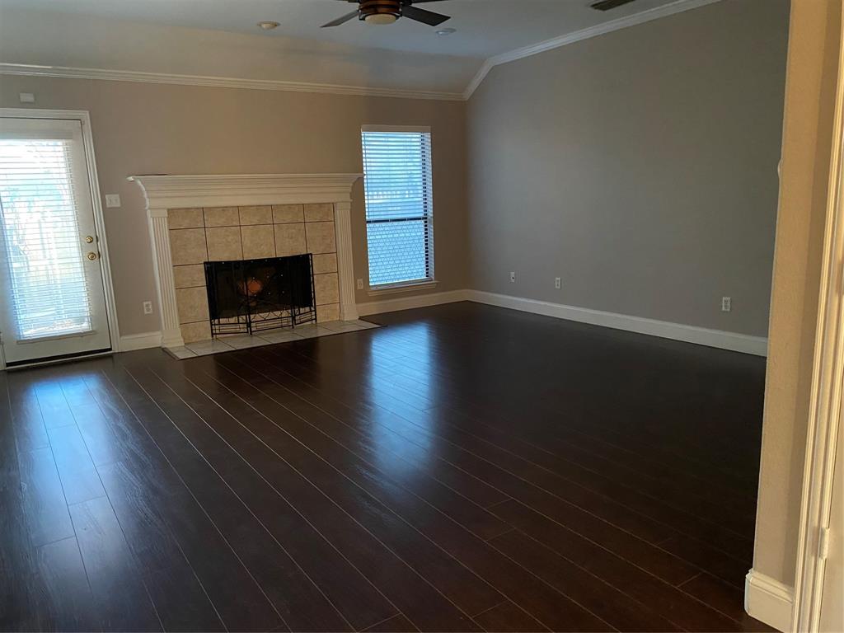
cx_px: 422
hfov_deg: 67.3
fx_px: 634
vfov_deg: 53.1
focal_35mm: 26
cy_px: 316
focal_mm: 4.25
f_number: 1.8
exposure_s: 1/30
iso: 800
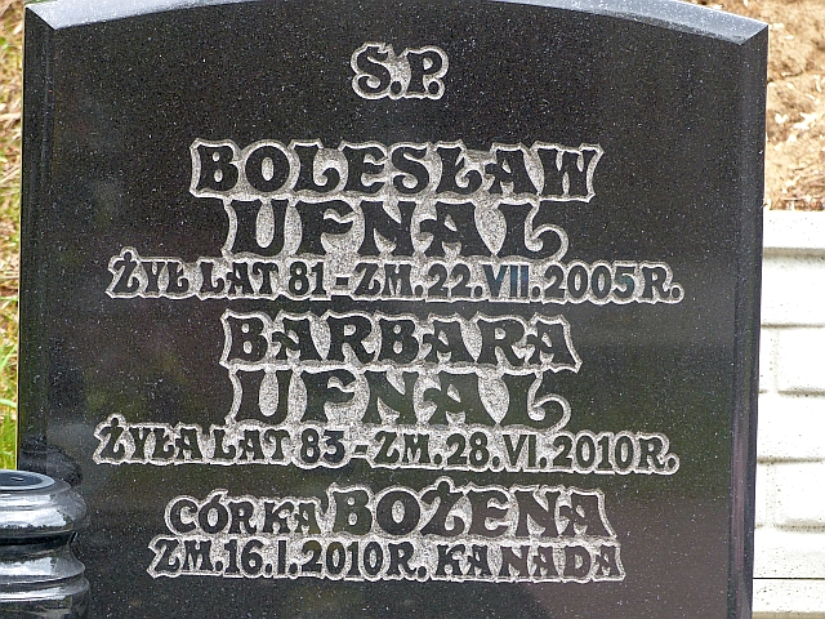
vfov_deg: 7.0
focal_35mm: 211
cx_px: 412
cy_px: 310
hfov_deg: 9.4
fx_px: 5029
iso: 100
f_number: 4
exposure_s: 1/125
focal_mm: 37.9
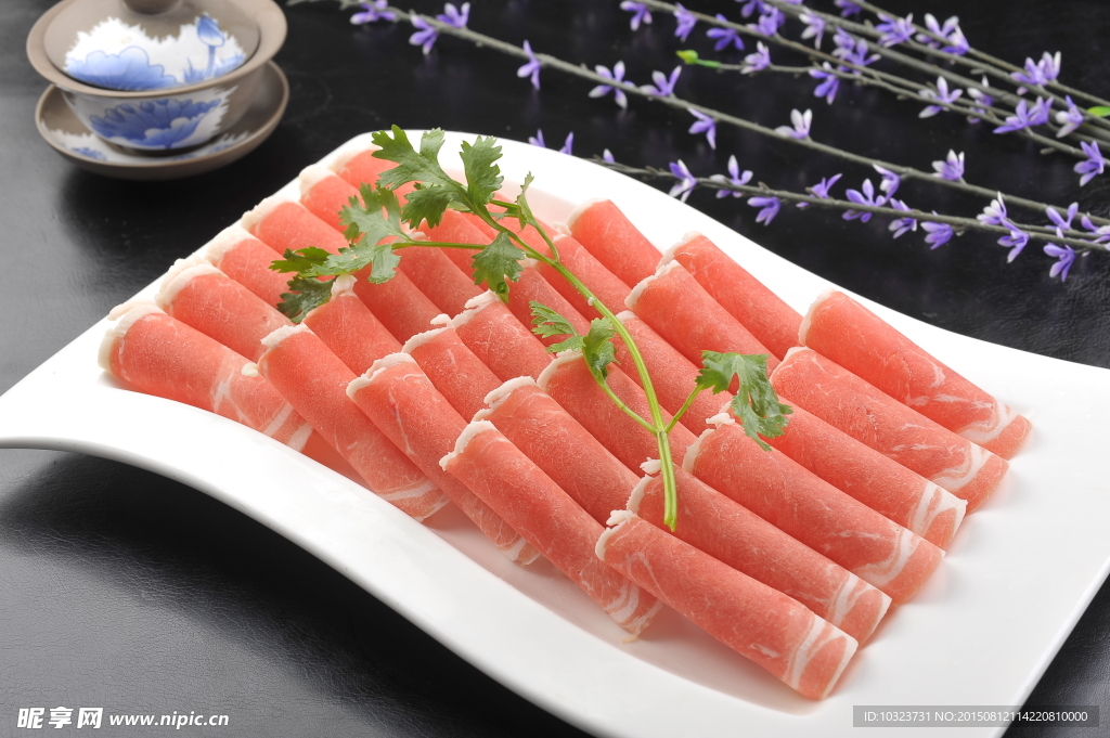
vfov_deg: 22.6
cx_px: 555
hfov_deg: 33.4
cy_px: 369
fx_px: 1848
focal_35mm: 60
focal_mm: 60
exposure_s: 1/160
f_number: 13
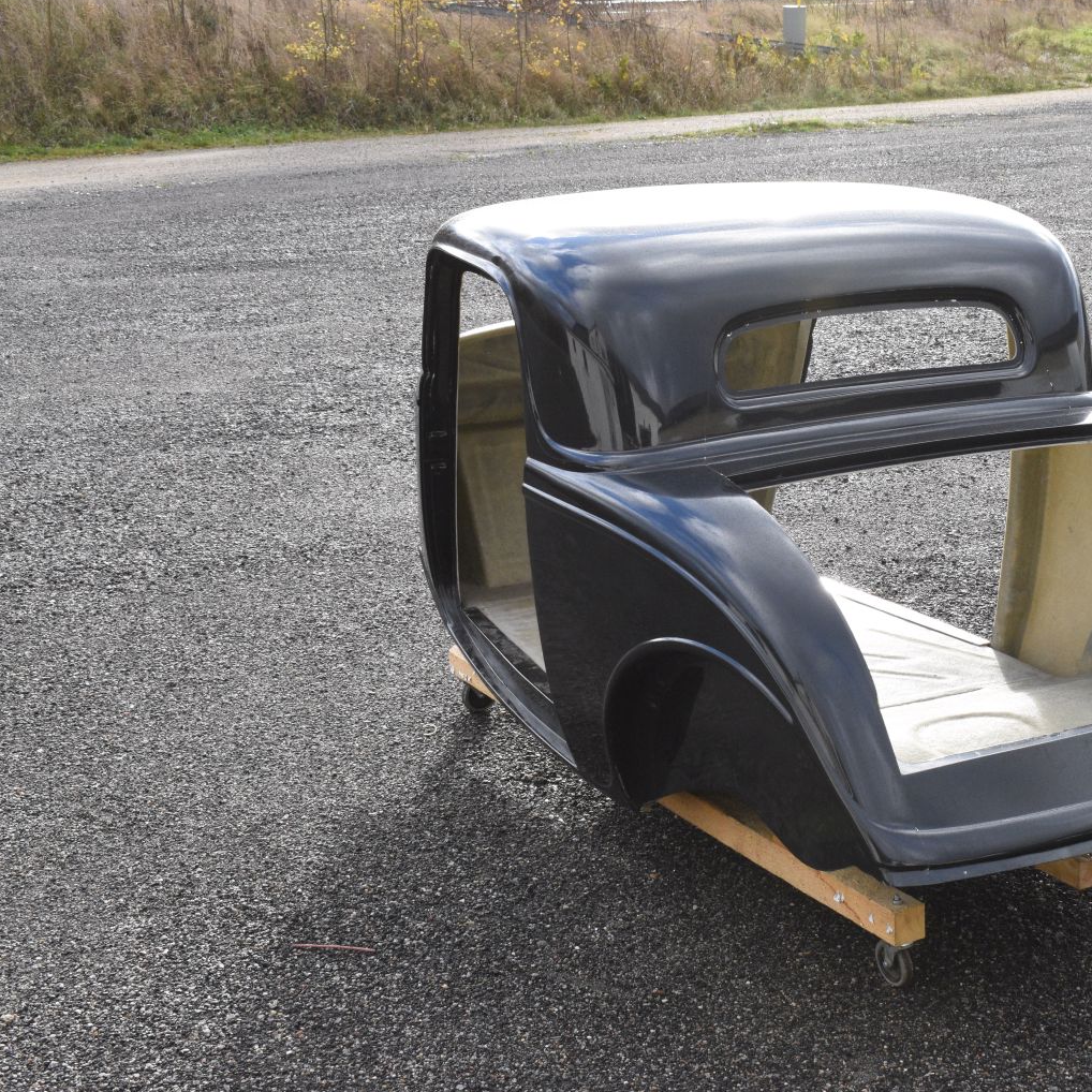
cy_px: 544
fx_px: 2129
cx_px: 817
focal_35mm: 60
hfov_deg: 28.4
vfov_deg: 28.8
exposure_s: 1/400
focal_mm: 31
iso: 1250
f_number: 10
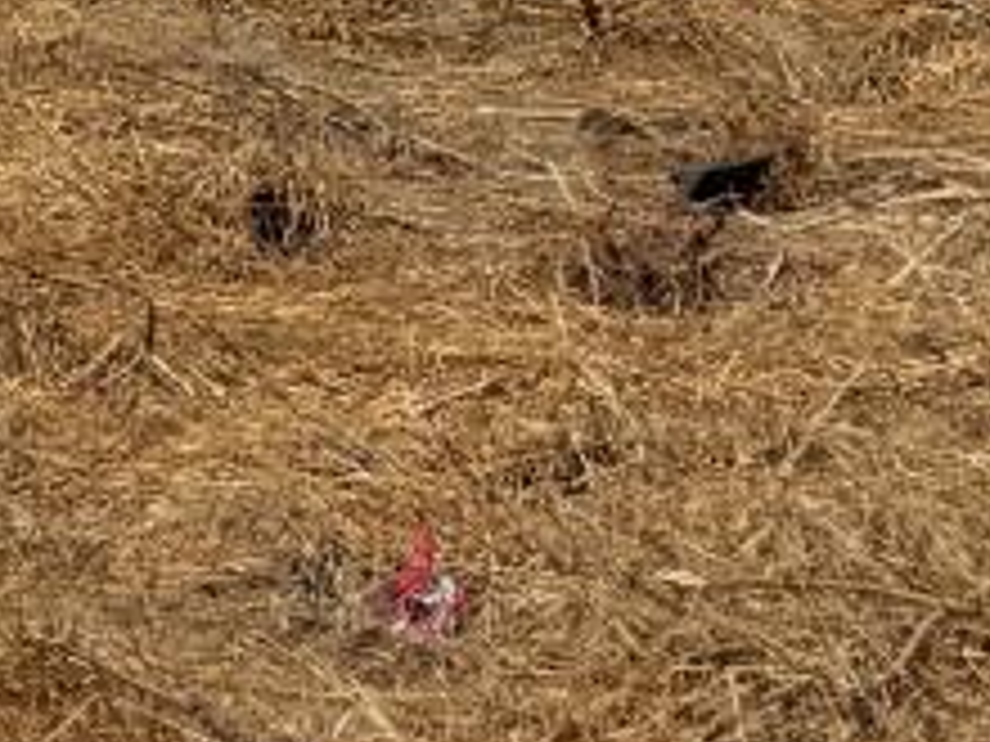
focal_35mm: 164
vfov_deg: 7.5
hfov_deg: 10.6
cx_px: -1269
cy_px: -1770
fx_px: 4690
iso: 80
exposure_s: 1/7937
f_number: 1.78
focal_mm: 6.76
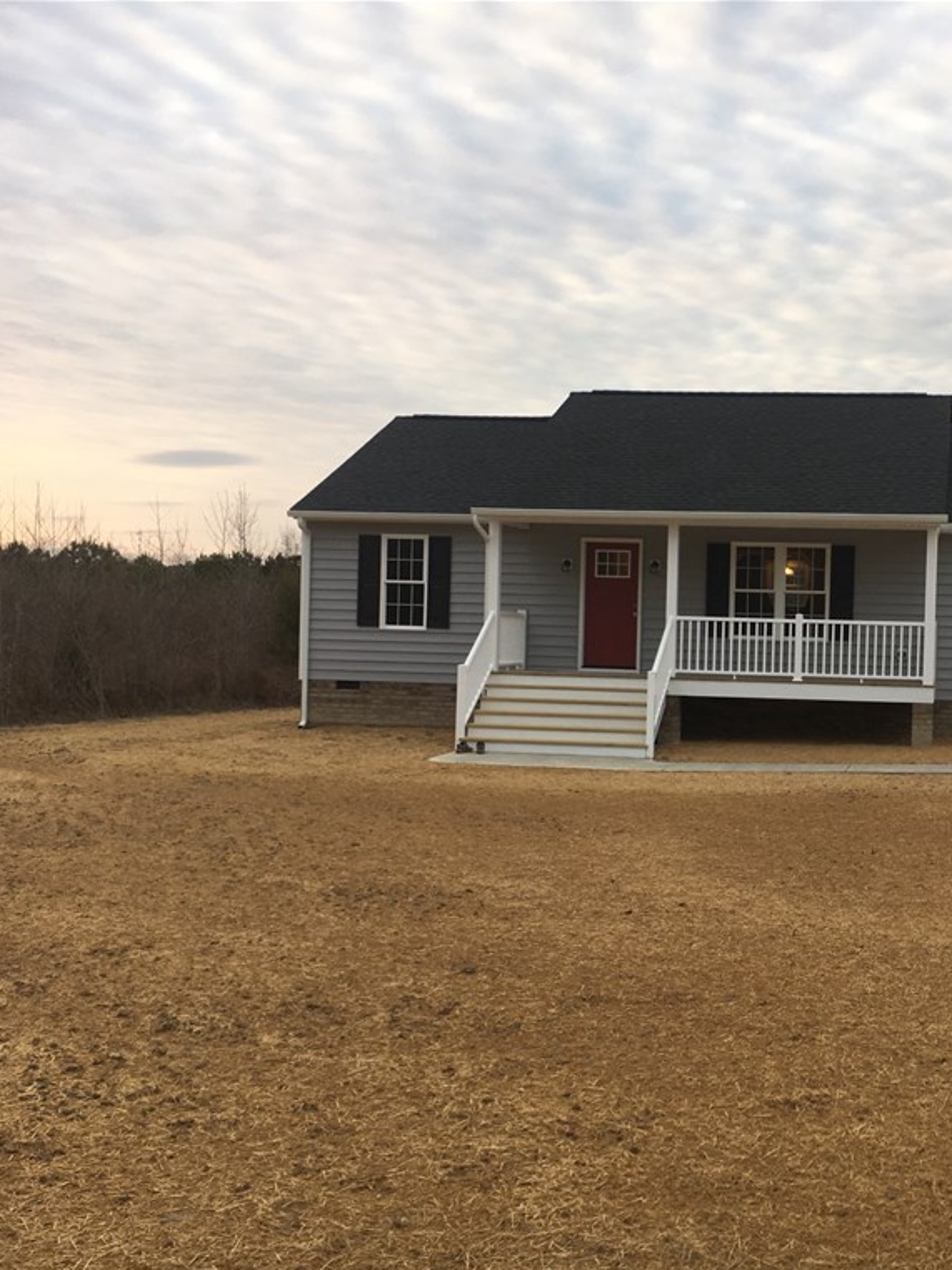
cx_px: 797
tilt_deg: -1.5
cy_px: 639
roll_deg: -1.1
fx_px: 1430
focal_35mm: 39
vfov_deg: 47.9
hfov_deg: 35.3
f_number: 2.2
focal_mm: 4.15
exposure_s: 1/104
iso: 25
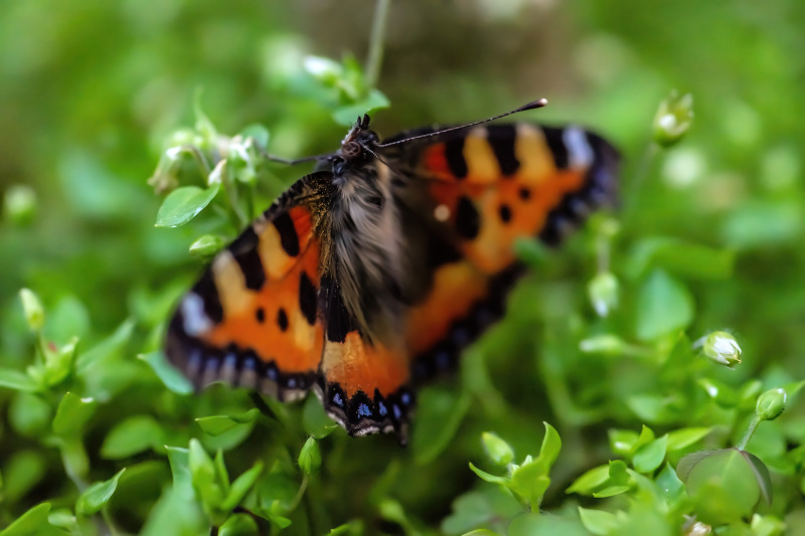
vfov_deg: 13.7
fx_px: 2236
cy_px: 268
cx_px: 402
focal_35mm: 100
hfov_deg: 20.4
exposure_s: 1/100
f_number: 3.5
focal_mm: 100
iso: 1600
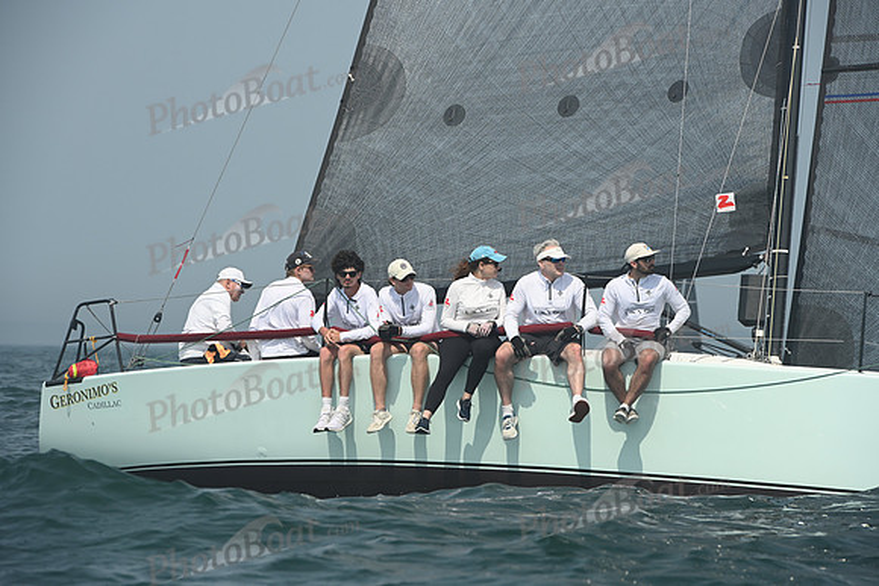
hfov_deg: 10.3
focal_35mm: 200
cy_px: 293
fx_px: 4884
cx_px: 440
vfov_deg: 6.9
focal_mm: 200
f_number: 8
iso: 320
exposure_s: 1/1250
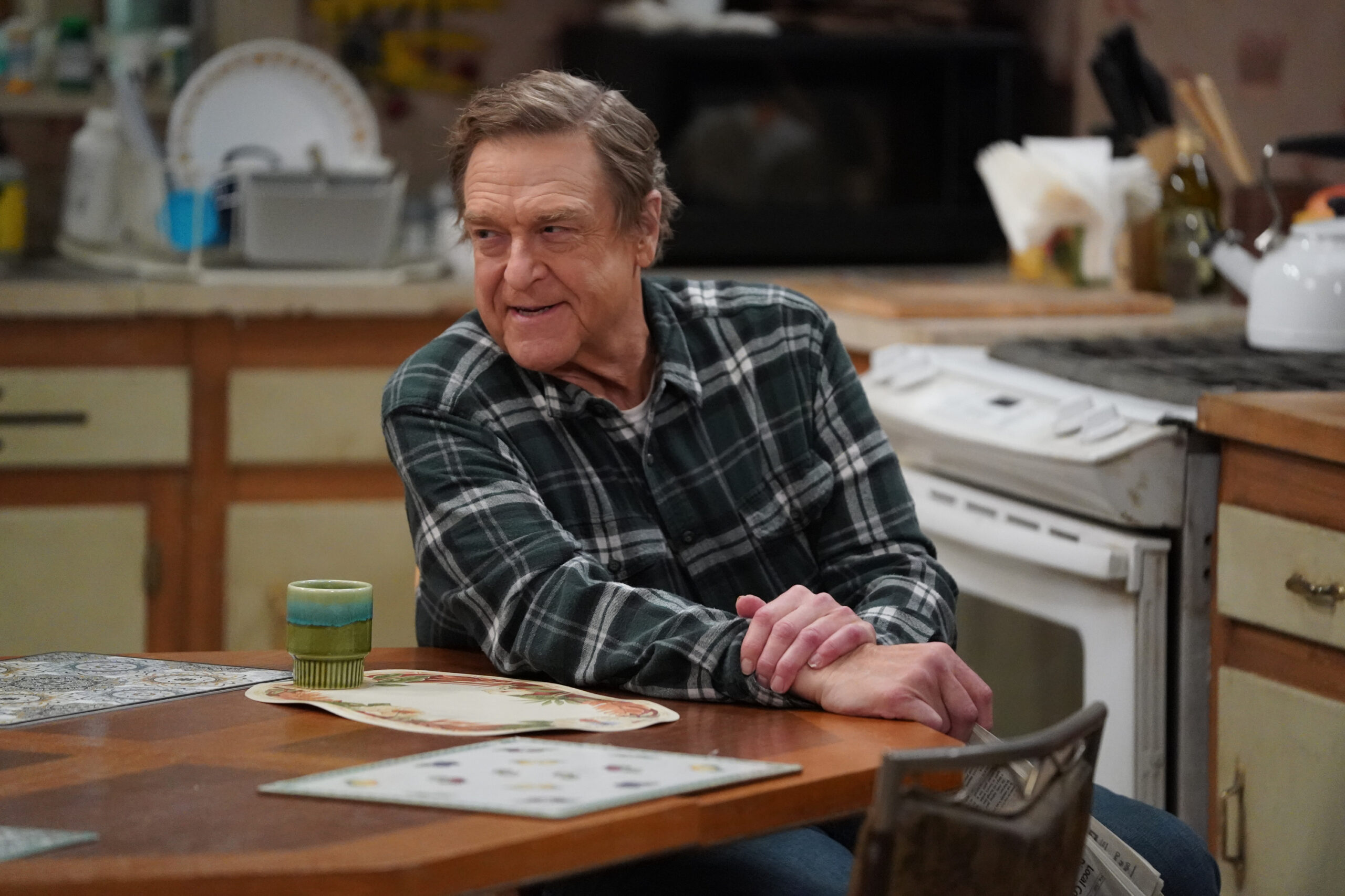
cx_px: 672
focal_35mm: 200
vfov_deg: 6.9
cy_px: 448
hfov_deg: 10.3
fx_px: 7472
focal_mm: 200
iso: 8000
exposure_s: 1/200
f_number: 2.8
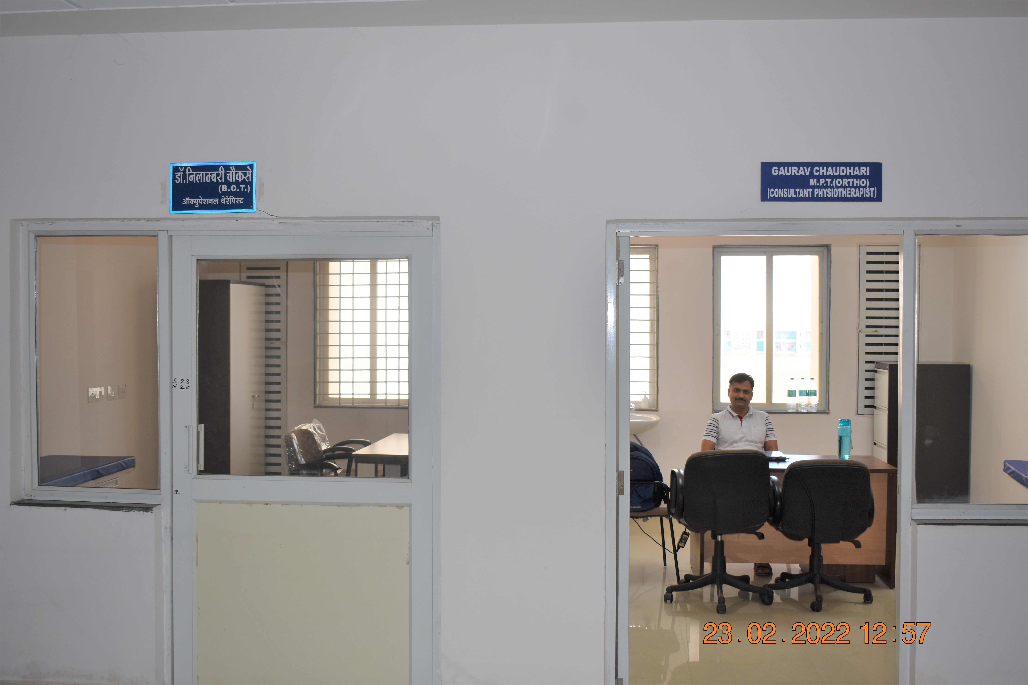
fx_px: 1114
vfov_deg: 34.2
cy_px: 342
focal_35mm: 39
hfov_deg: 49.6
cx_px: 514
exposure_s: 1/200
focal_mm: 26
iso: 250
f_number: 5
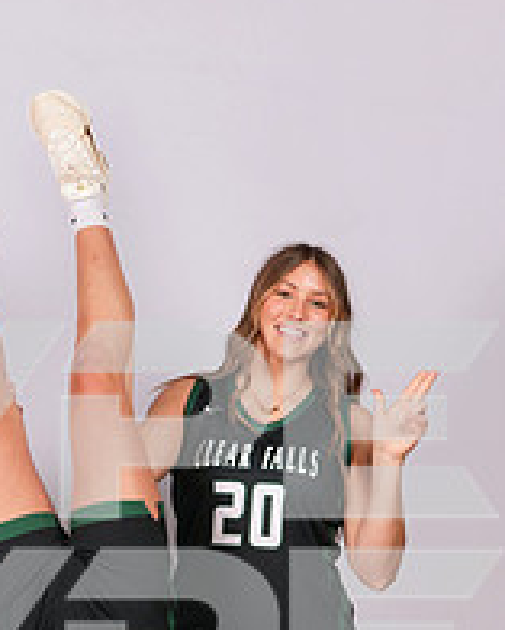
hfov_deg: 10.2
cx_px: 29
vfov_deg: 12.6
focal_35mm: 151
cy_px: 649
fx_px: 2819
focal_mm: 70
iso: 400
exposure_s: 1/200
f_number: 11
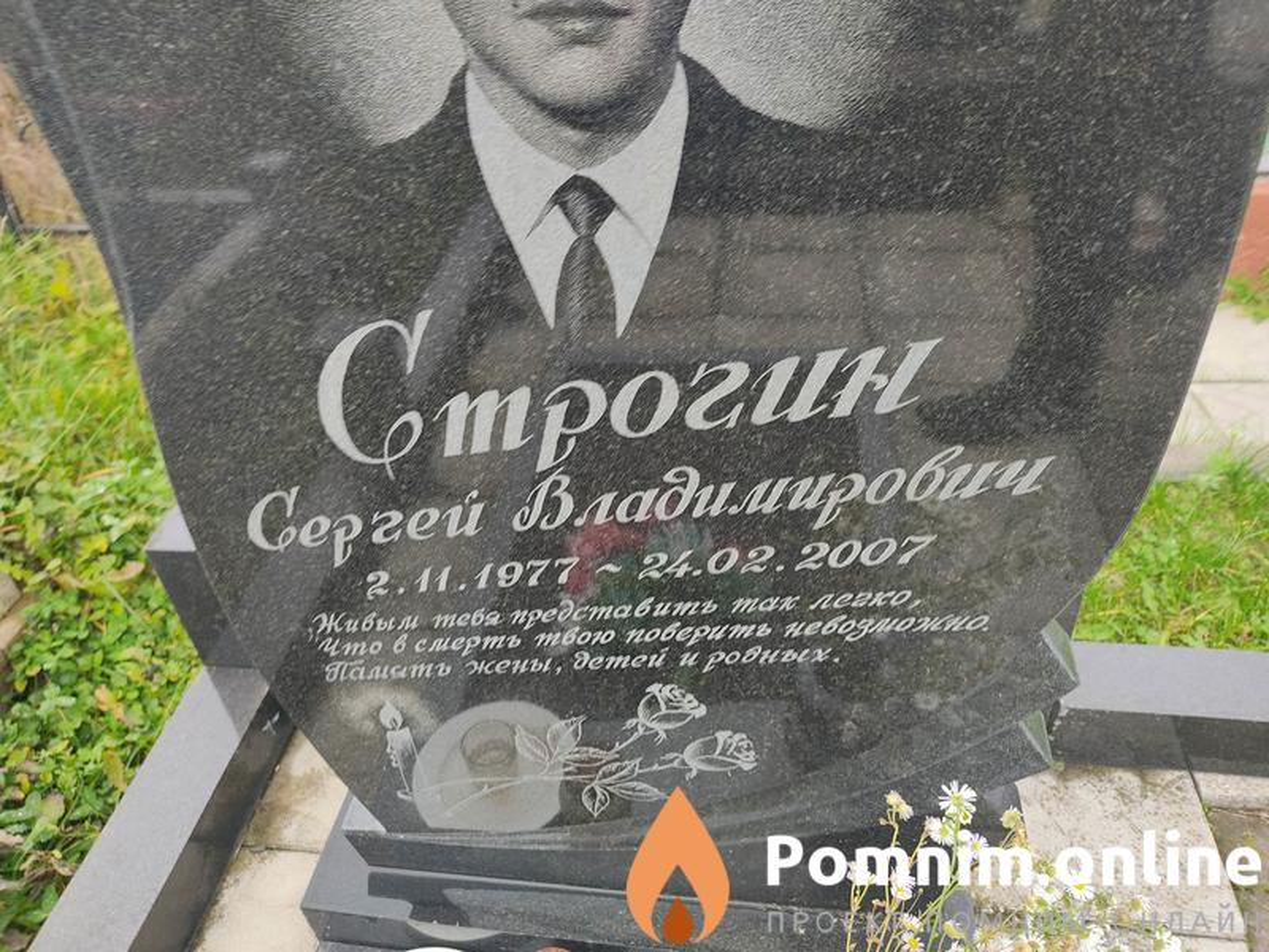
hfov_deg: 67.3
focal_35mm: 26
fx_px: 953
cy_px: 476
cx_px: 634
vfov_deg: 53.1
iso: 176
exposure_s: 1/120
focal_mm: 4.74
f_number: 1.79
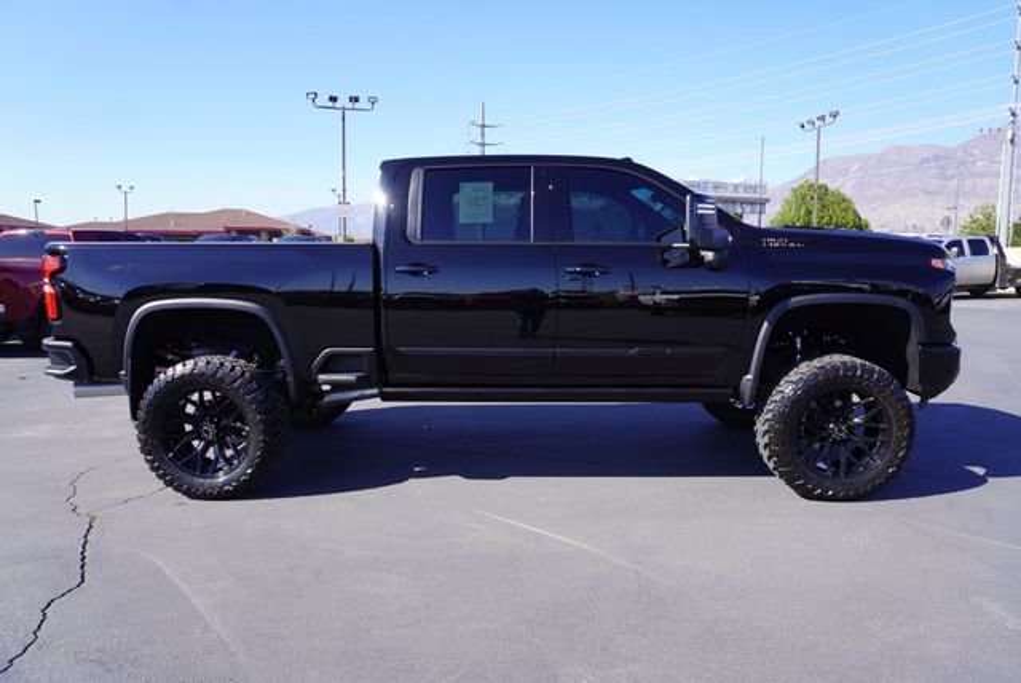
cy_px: 342
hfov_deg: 73.7
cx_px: 510
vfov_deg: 53.2
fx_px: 681
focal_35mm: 24
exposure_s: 1/125
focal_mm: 16
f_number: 8
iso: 100
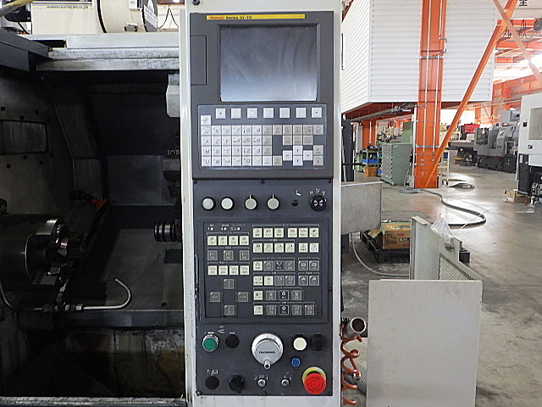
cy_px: 204
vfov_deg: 49.7
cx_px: 271
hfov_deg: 63.4
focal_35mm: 28
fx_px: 438
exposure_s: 1/45
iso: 400
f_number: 3.5
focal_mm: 5
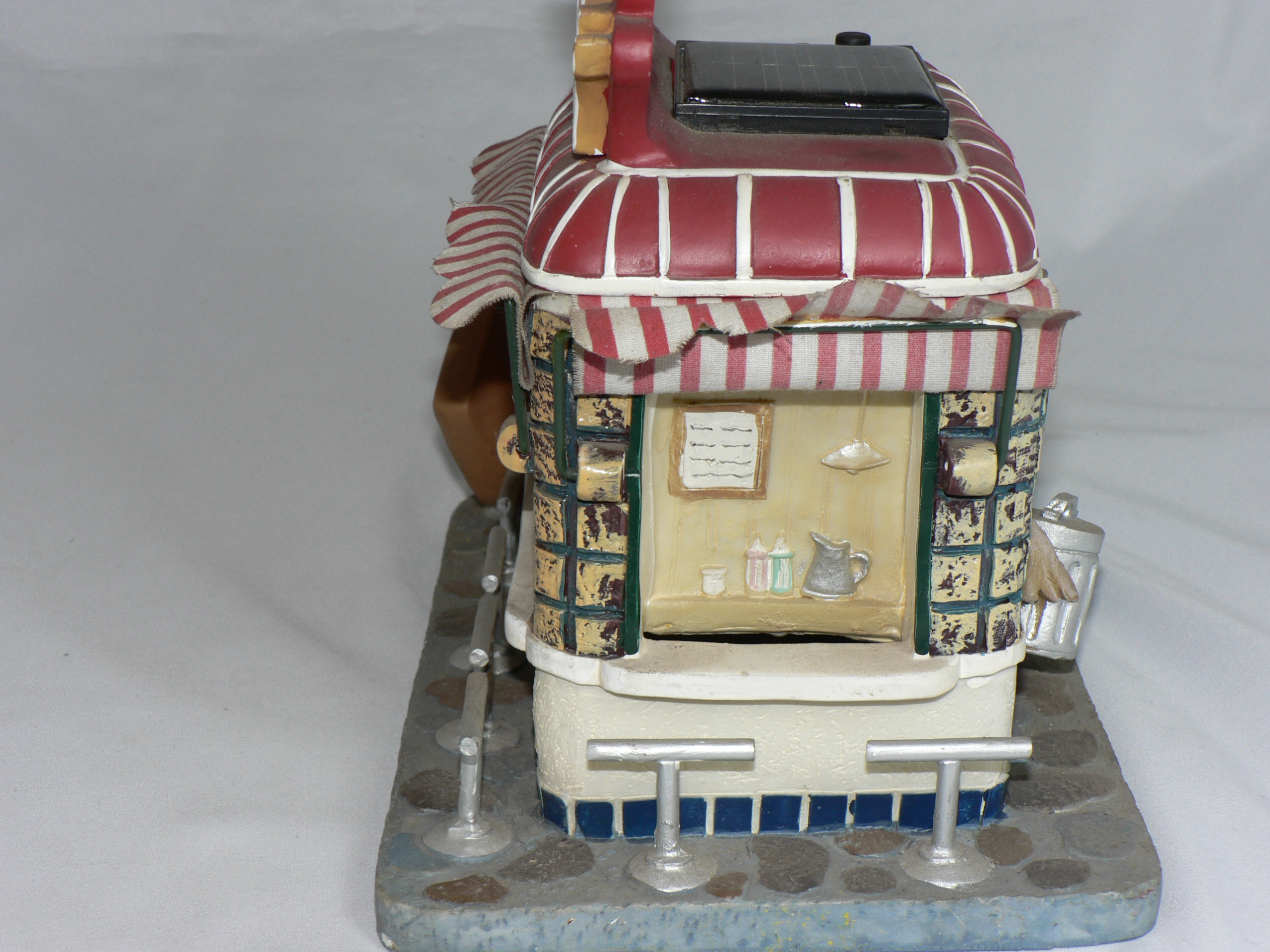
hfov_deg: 34.3
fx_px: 2055
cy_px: 476
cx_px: 635
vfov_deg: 26.1
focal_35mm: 56
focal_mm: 9.3
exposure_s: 1/60
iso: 80
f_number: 4
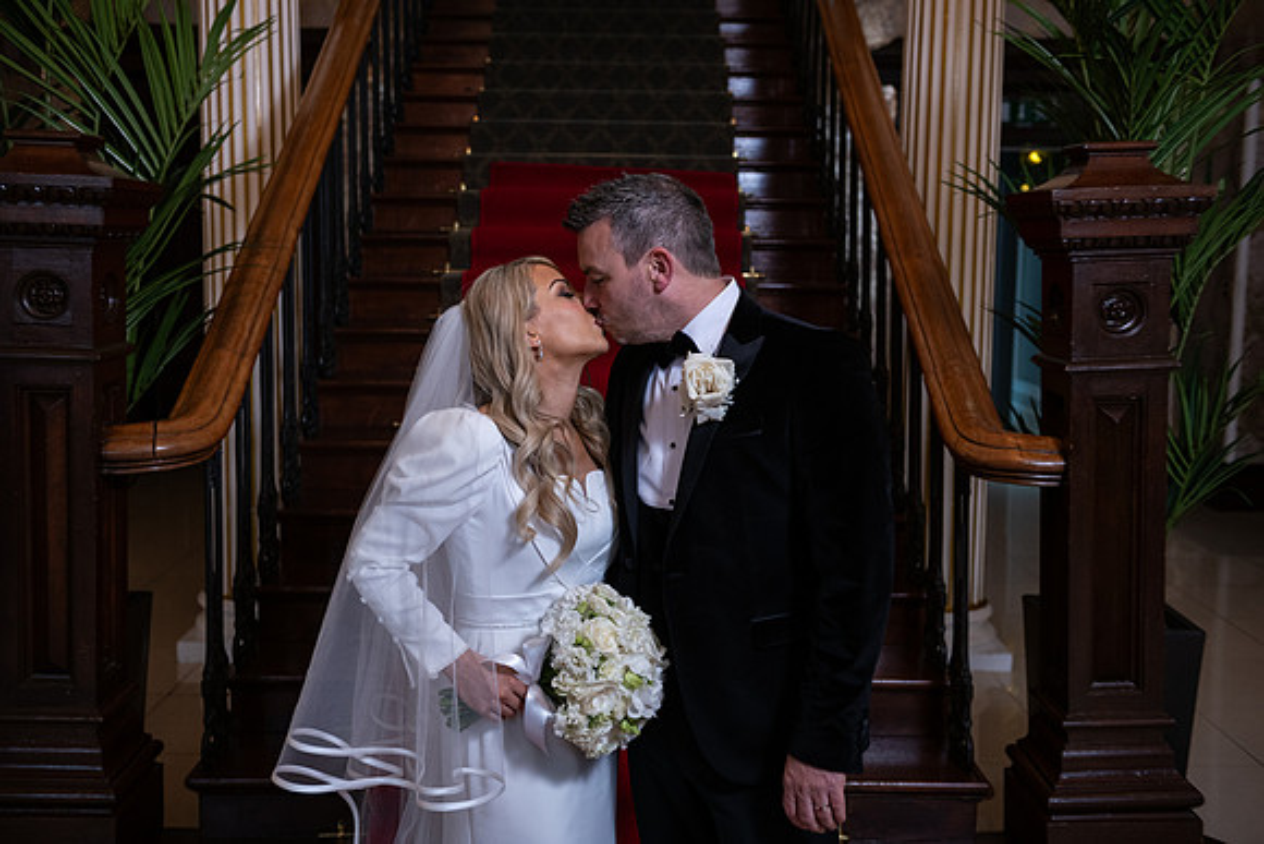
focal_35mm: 44
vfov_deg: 30.5
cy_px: 422
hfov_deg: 44.5
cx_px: 632
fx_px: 1545
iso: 500
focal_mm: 44
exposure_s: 1/160
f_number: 3.5
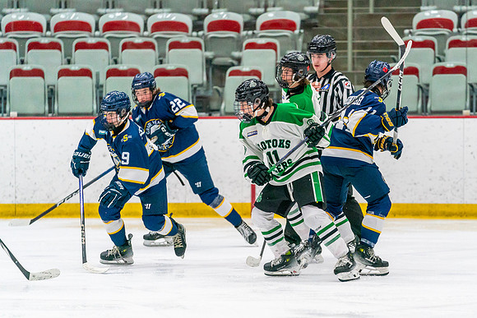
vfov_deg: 5.0
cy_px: 196
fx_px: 3609
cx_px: 297
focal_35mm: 272
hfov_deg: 7.6
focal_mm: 200
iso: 3200
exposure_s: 1/1250
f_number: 2.8
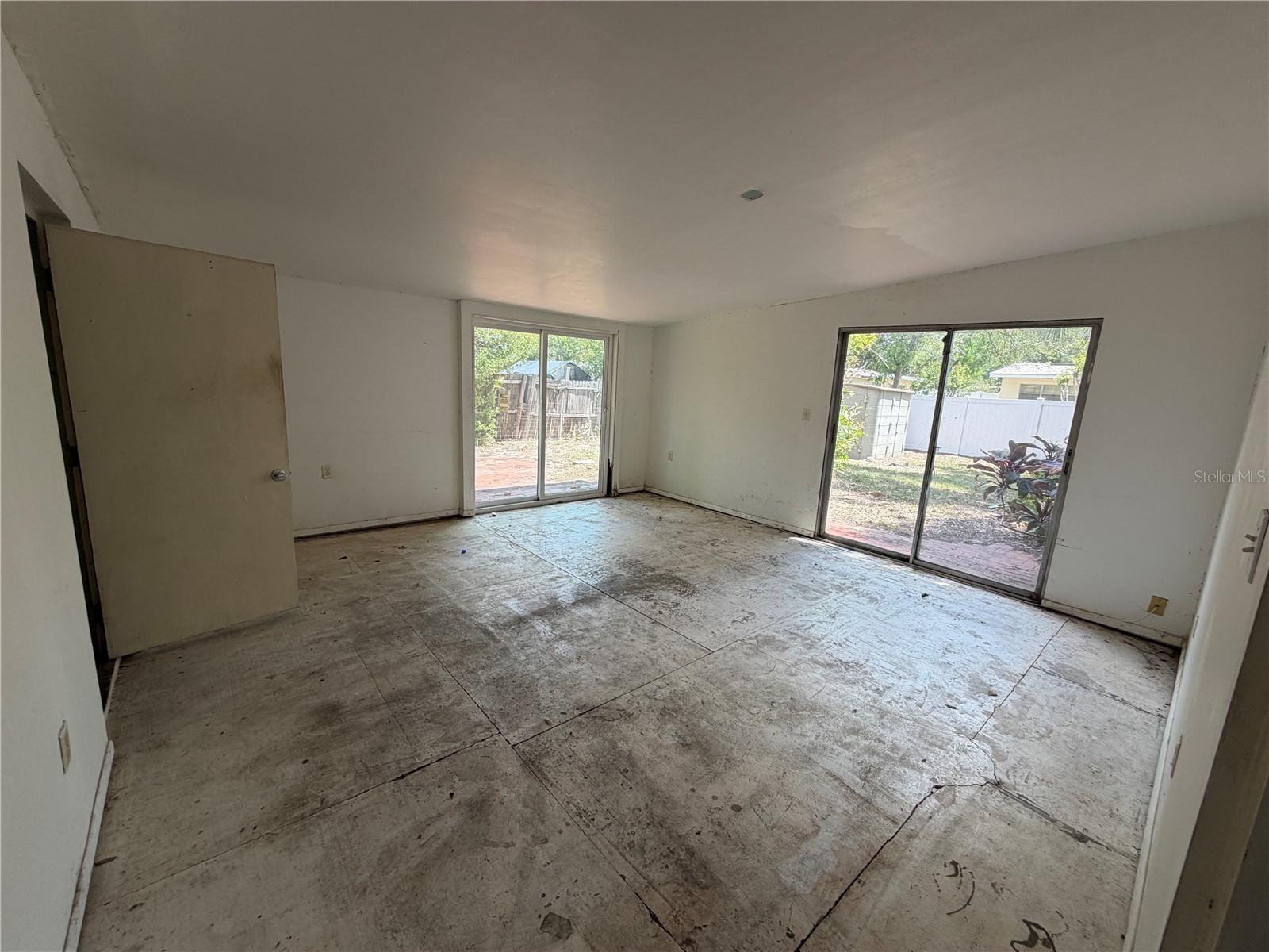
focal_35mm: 14
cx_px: 634
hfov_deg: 102.1
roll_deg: -3.3
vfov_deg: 85.7
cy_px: 476
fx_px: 513
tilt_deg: -10.5
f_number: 2.2
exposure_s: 1/121
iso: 50
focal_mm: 2.22
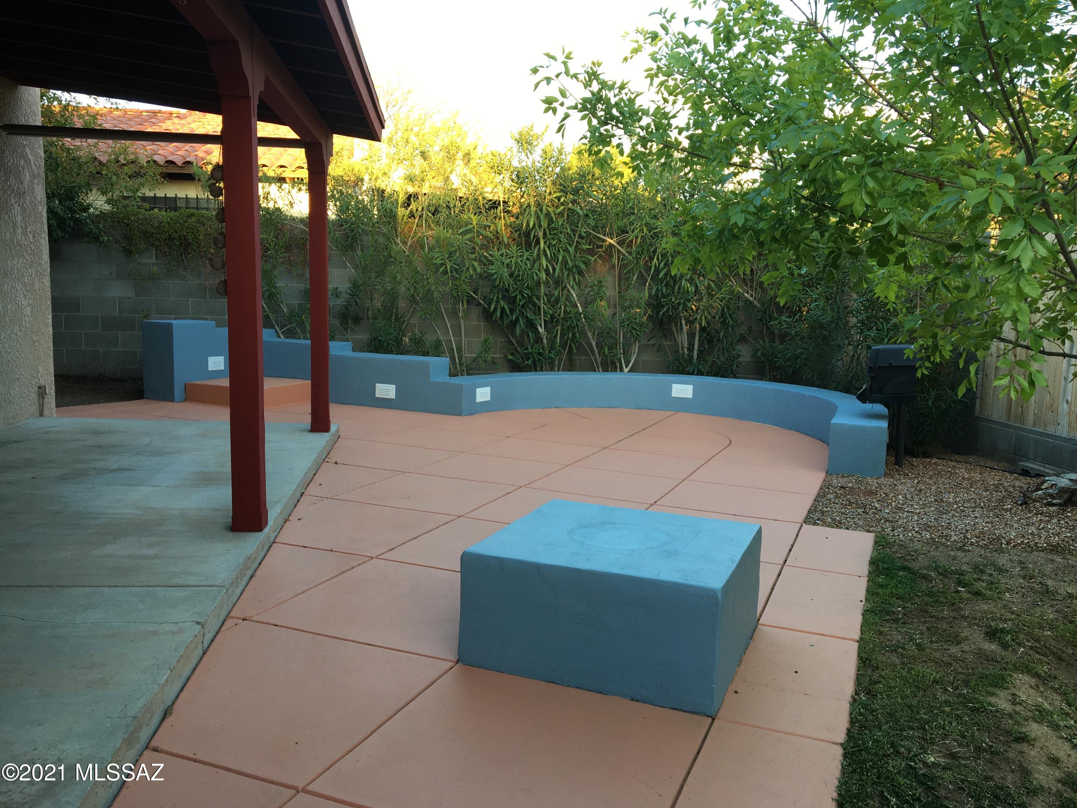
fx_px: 902
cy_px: 404
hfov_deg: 61.7
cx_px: 538
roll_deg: -1.7
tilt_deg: -6.5
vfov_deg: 48.2
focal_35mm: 29
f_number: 2.2
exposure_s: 1/60
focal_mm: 4.15
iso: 25
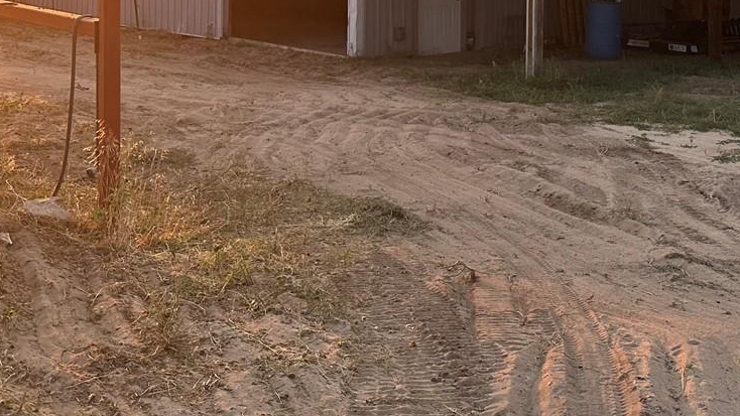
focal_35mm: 57
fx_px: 1119
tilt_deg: +1.8
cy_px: -102
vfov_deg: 19.7
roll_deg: +0.2
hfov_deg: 35.1
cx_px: 624
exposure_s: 1/654
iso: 80
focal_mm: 6.86
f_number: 1.78
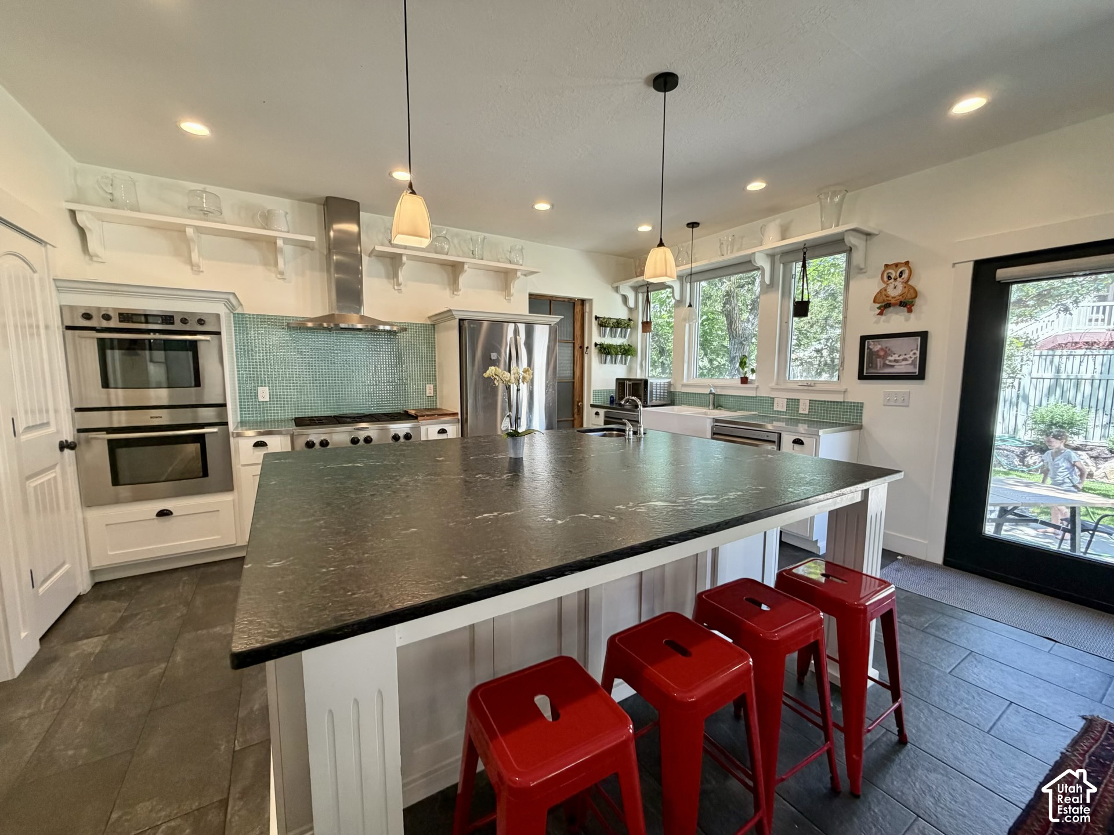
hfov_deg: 102.1
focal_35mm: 14
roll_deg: -0.3
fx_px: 451
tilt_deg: -6.5
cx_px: 557
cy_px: 418
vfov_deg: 85.7
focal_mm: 2.22
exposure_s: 1/120
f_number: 2.2
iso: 250
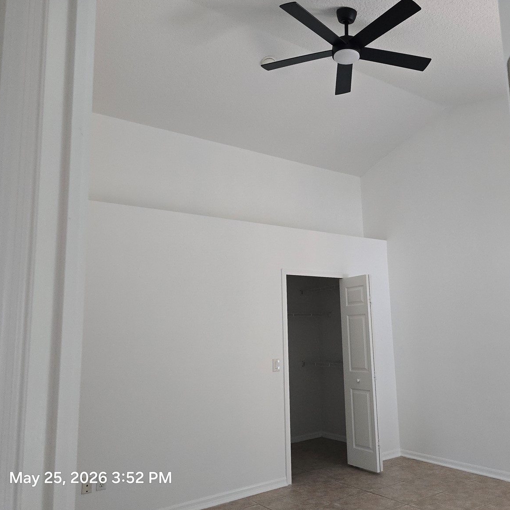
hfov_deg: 56.4
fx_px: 467
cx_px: 327
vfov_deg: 57.3
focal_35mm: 28
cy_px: 259
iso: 400
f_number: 1.7
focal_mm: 6.3
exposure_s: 1/120
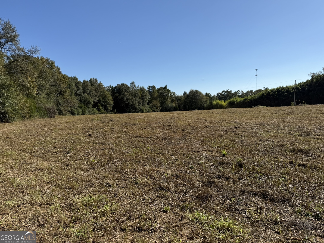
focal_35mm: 24
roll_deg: +1.0
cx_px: 162
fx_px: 225
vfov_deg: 56.8
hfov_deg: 71.6
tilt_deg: -2.8
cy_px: 122
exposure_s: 1/5714
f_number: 1.78
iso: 80
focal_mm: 6.76
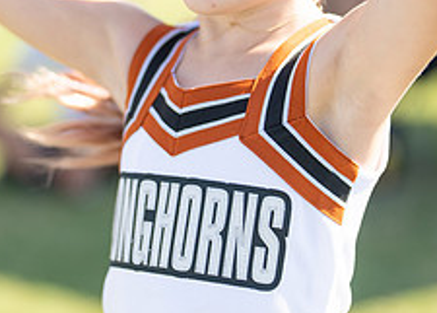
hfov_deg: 14.7
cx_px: 183
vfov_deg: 10.6
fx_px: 1689
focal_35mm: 136
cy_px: 101
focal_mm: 50
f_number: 1.2
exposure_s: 1/4000
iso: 100
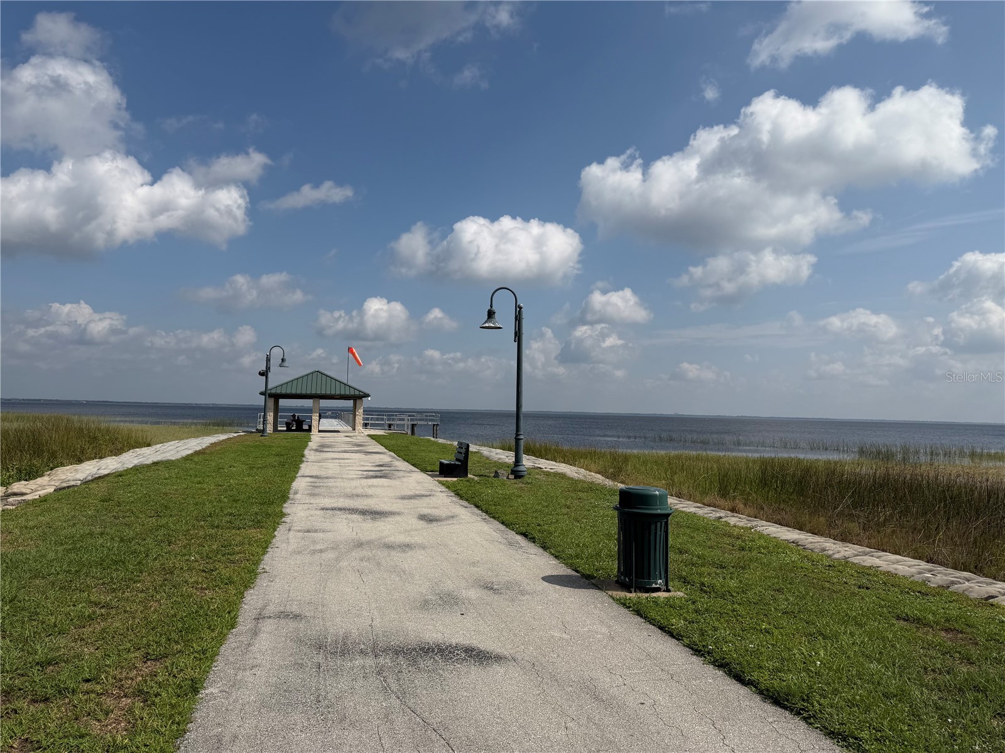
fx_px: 697
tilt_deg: +3.3
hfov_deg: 71.6
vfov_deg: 56.8
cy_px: 376
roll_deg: -1.0
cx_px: 502
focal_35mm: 24
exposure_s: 1/10309
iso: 80
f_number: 1.78
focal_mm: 6.76
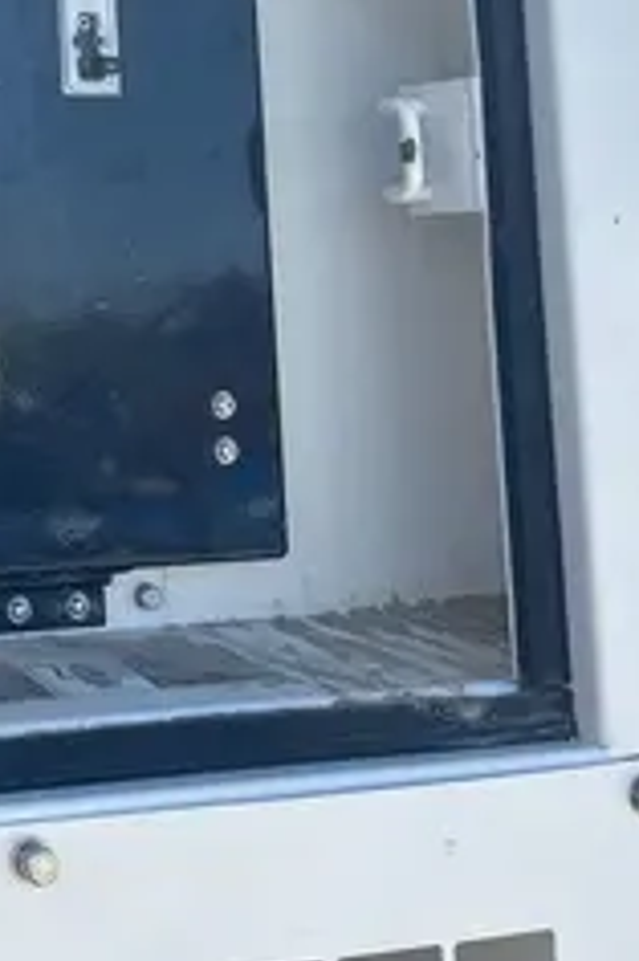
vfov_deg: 30.9
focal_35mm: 63
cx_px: -452
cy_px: 153
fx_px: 1680
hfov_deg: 17.9
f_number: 1.5
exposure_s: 1/1838
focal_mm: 5.7
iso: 50
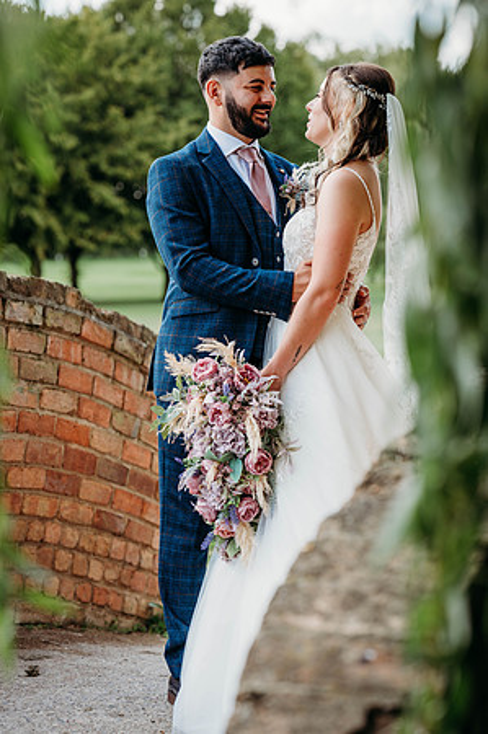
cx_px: 244
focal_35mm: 85
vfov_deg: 23.9
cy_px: 367
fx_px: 1732
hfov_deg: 16.0
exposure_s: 1/400
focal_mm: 85
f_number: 3.5
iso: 100
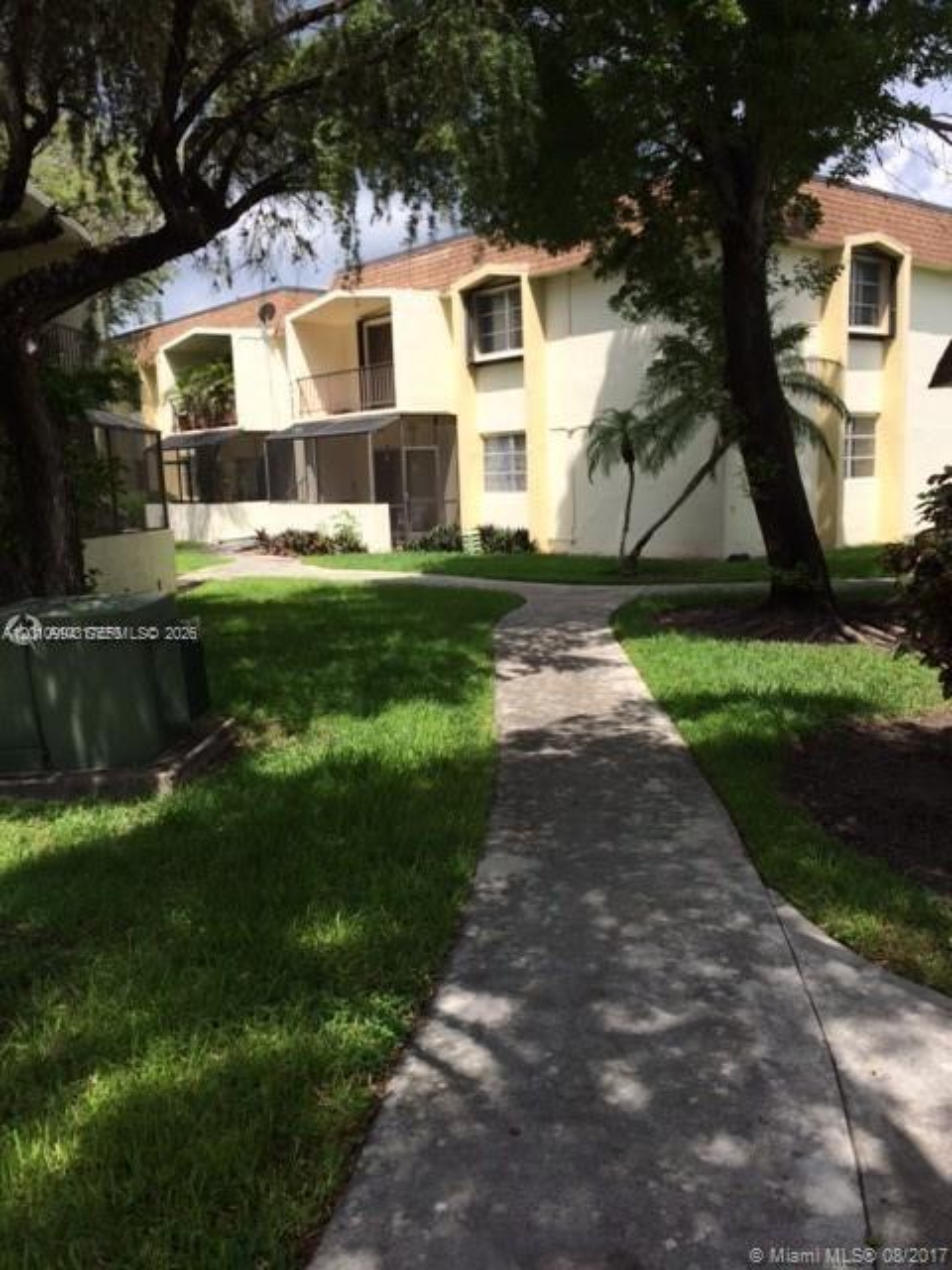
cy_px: 635
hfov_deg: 48.2
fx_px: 1063
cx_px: 476
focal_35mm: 29
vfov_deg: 61.7
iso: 32
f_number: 2.2
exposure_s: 1/1368
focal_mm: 4.15
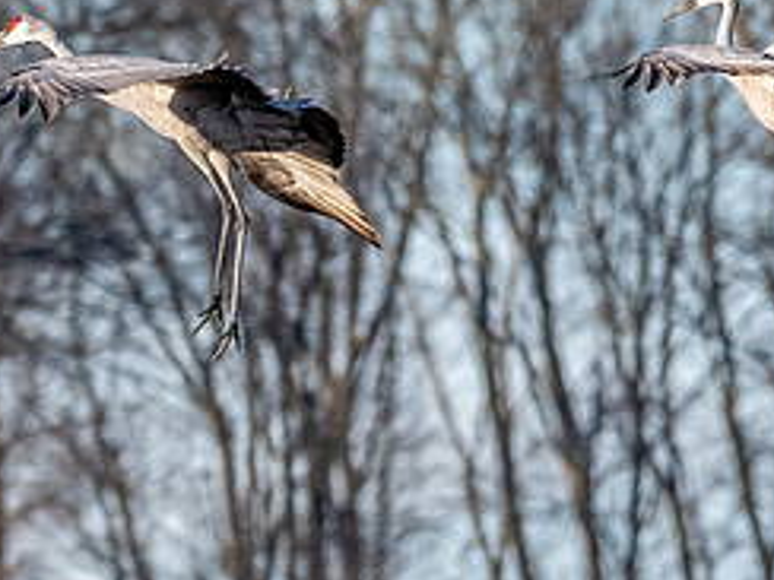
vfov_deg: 0.6
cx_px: -175
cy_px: 657
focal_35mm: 2509
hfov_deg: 0.8
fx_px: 56100
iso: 900
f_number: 9
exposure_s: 1/1600
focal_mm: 500
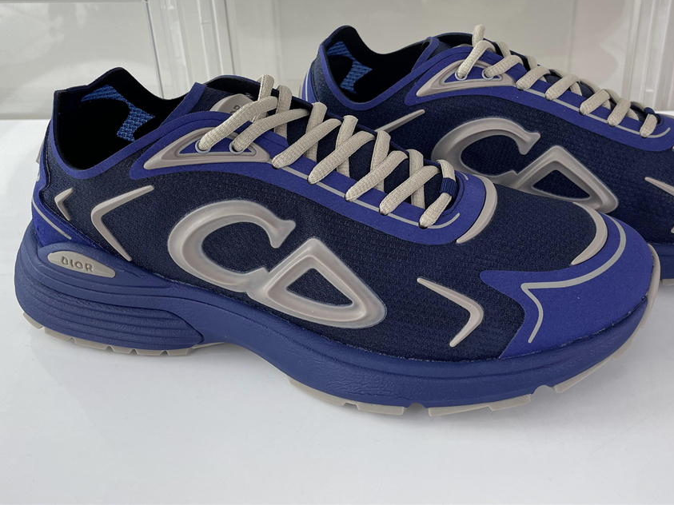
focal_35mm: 37
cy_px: 146
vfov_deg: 38.0
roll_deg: +1.0
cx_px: 403
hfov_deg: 49.8
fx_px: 720
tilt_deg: -26.1
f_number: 1.6
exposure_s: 1/231
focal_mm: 4.2
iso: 32
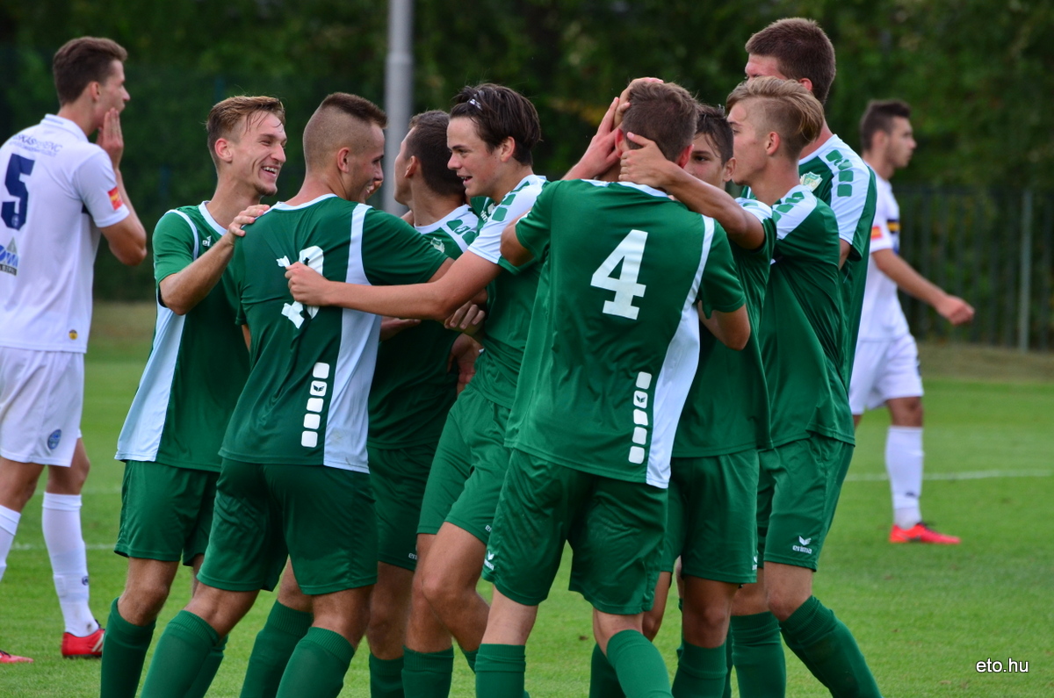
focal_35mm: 360
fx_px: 10519
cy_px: 349
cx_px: 527
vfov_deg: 3.8
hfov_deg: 5.7
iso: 800
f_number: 6.3
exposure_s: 1/800
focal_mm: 240
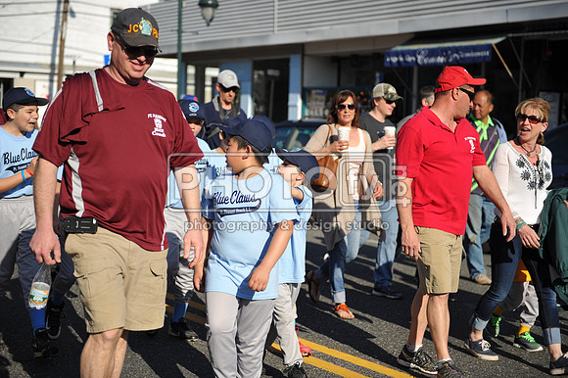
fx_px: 978
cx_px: 284
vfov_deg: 21.9
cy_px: 189
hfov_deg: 32.4
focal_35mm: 62
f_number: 2.8
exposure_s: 1/6400
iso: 400
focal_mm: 62
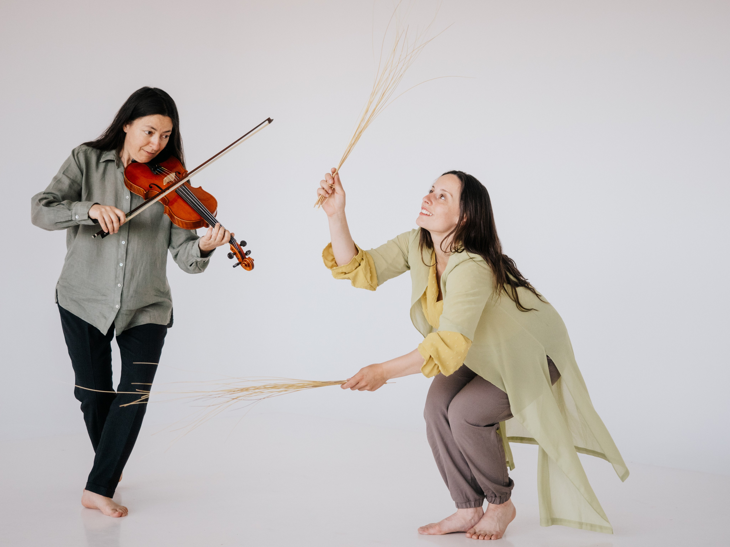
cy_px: 274
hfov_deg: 32.2
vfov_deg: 24.4
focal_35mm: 60
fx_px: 1265
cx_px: 365
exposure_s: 1/640
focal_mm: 30
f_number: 2.8
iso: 500
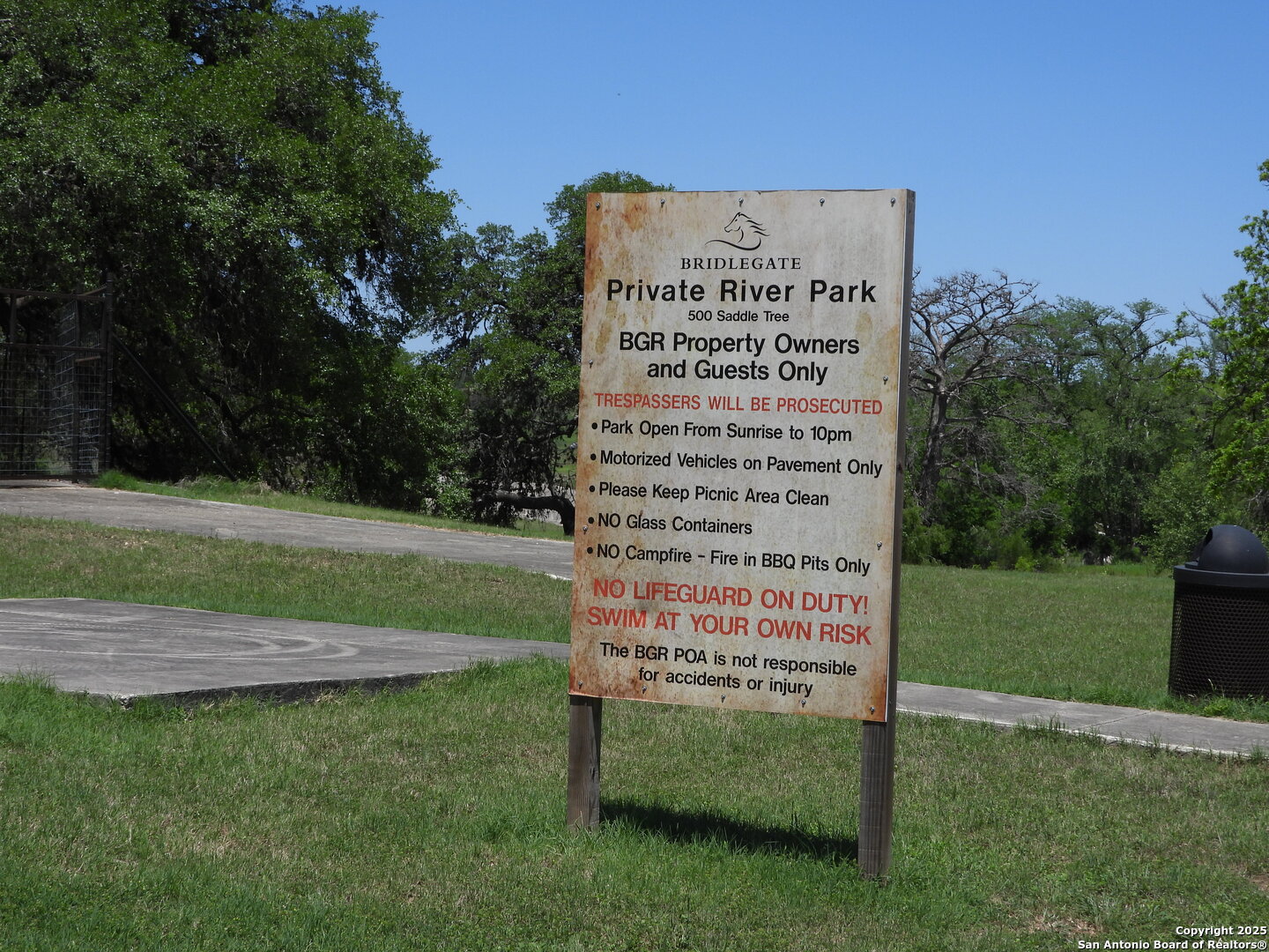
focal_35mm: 65
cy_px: 476
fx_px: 2383
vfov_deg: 22.6
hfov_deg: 29.8
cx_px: 634
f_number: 4
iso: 100
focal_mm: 11.7
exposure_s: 1/1600
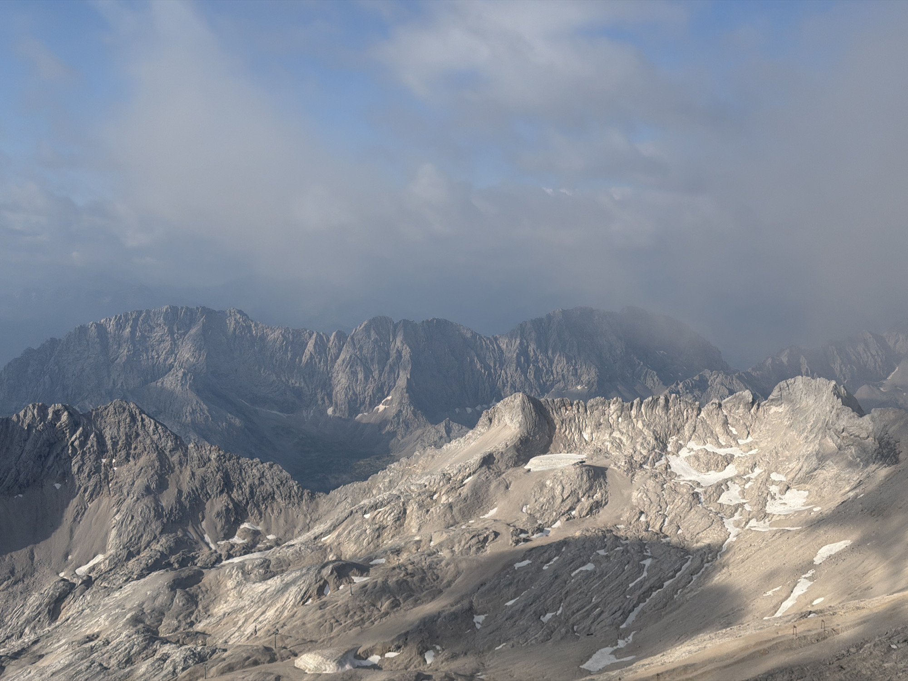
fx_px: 1259
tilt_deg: -3.5
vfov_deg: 30.3
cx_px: 454
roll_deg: -0.1
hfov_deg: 39.7
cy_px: 340
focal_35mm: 48
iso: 64
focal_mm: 6.76
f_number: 1.78
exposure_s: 1/7143
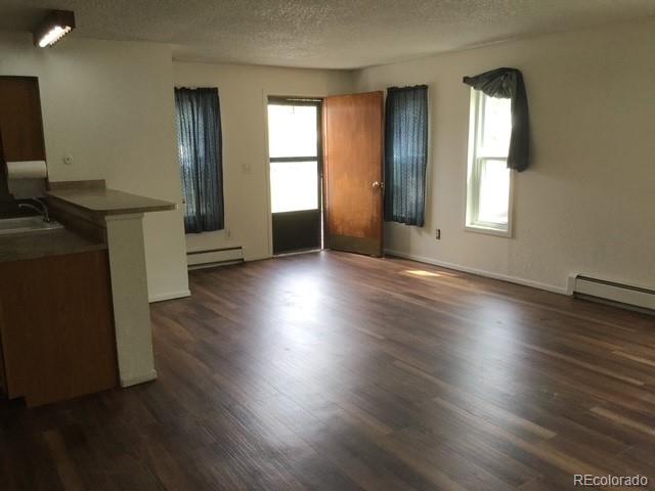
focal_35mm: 31
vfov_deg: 45.4
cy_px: 246
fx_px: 587
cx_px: 328
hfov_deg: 58.4
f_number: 2.4
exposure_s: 1/40
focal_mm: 3.3
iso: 25
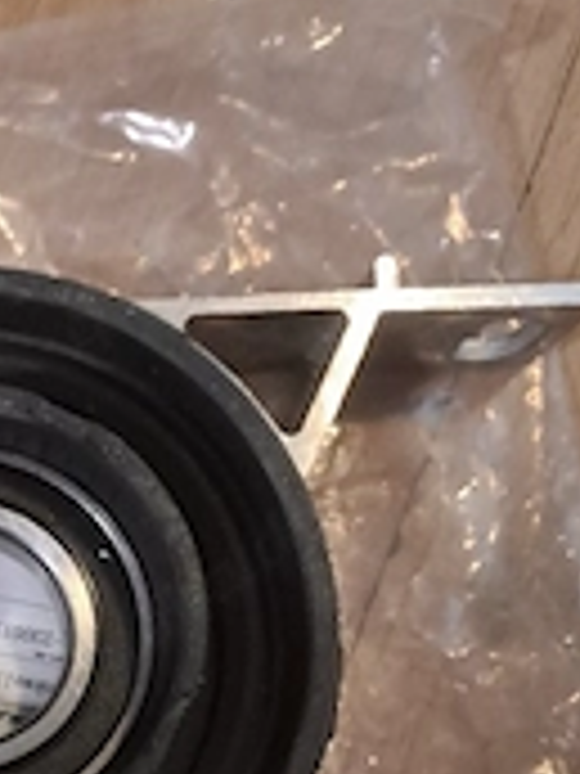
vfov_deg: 32.1
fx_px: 1296
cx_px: -54
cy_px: 648
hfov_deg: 23.7
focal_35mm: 58
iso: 800
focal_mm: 4.65
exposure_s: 1/20
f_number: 1.8
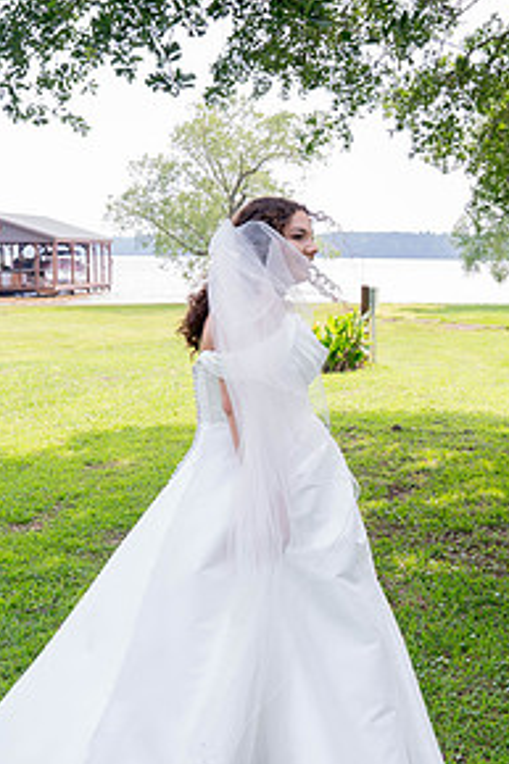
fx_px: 1019
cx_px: 422
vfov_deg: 41.1
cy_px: 410
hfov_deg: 27.4
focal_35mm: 48
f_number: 4.5
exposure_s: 1/200
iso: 200
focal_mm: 24
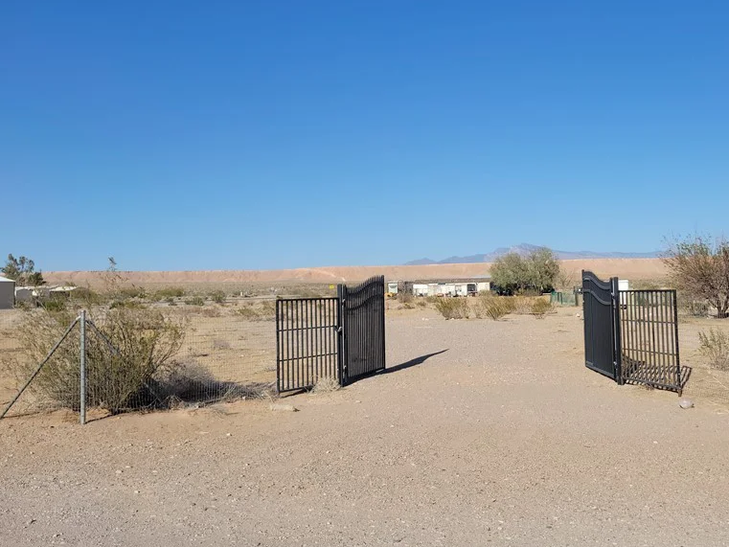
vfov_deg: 40.7
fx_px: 737
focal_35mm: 35
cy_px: 267
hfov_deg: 52.3
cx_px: 429
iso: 40
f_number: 1.8
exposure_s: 1/3143
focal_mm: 5.4
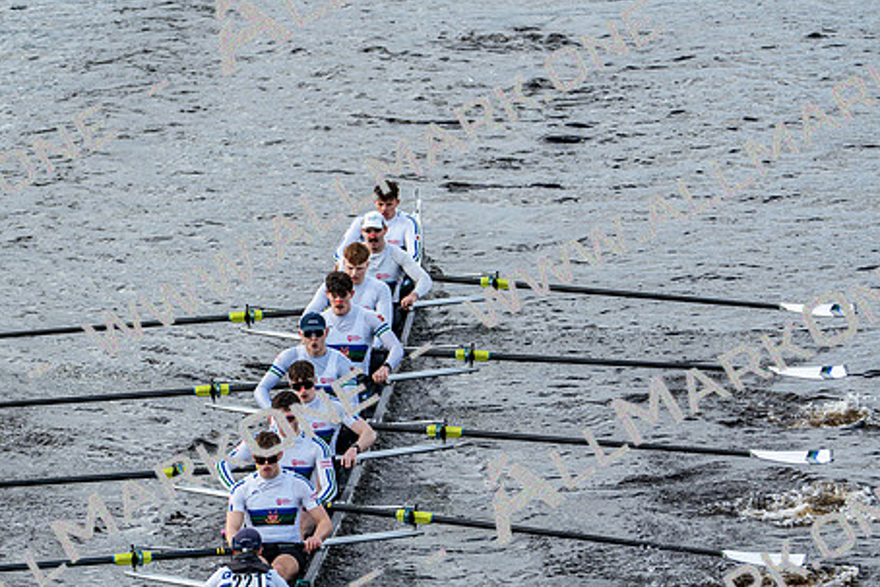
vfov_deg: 3.5
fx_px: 9658
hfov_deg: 5.2
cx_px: 322
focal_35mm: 395
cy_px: 361
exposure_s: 1/1250
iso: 500
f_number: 6.3
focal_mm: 309
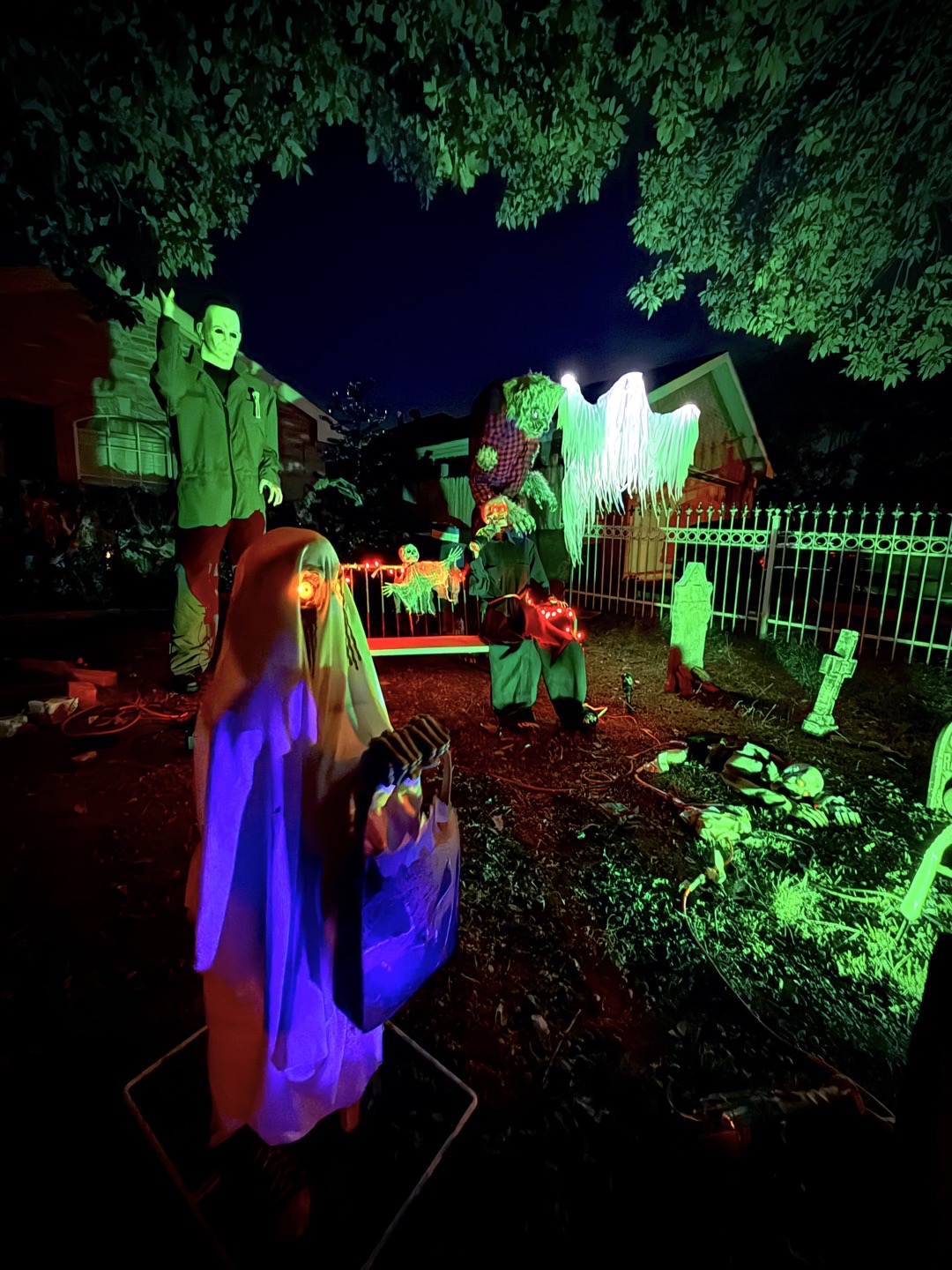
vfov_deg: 102.1
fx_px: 513
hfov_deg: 85.7
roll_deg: -1.2
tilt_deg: -9.1
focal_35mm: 14
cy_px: 635
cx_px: 476
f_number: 2.2
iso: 2500
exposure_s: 1/12
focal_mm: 2.22
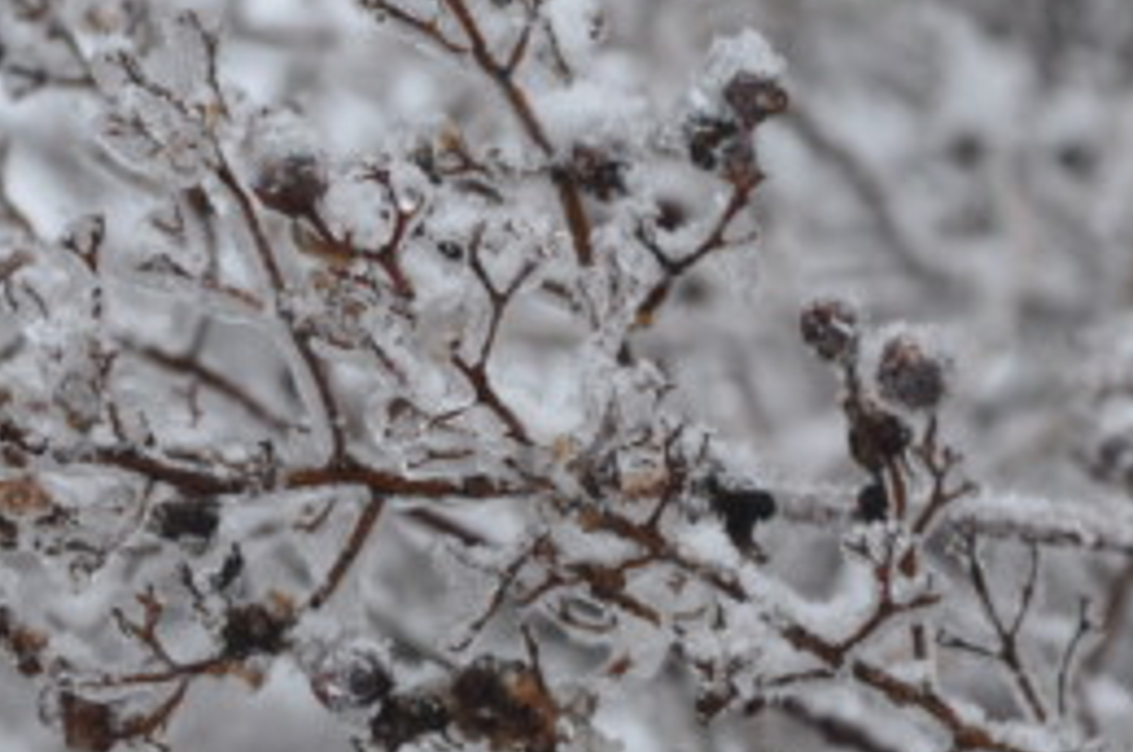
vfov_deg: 3.5
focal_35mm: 393
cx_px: 497
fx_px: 12353
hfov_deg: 5.3
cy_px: 350
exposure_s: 1/125
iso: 400
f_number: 9
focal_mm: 150
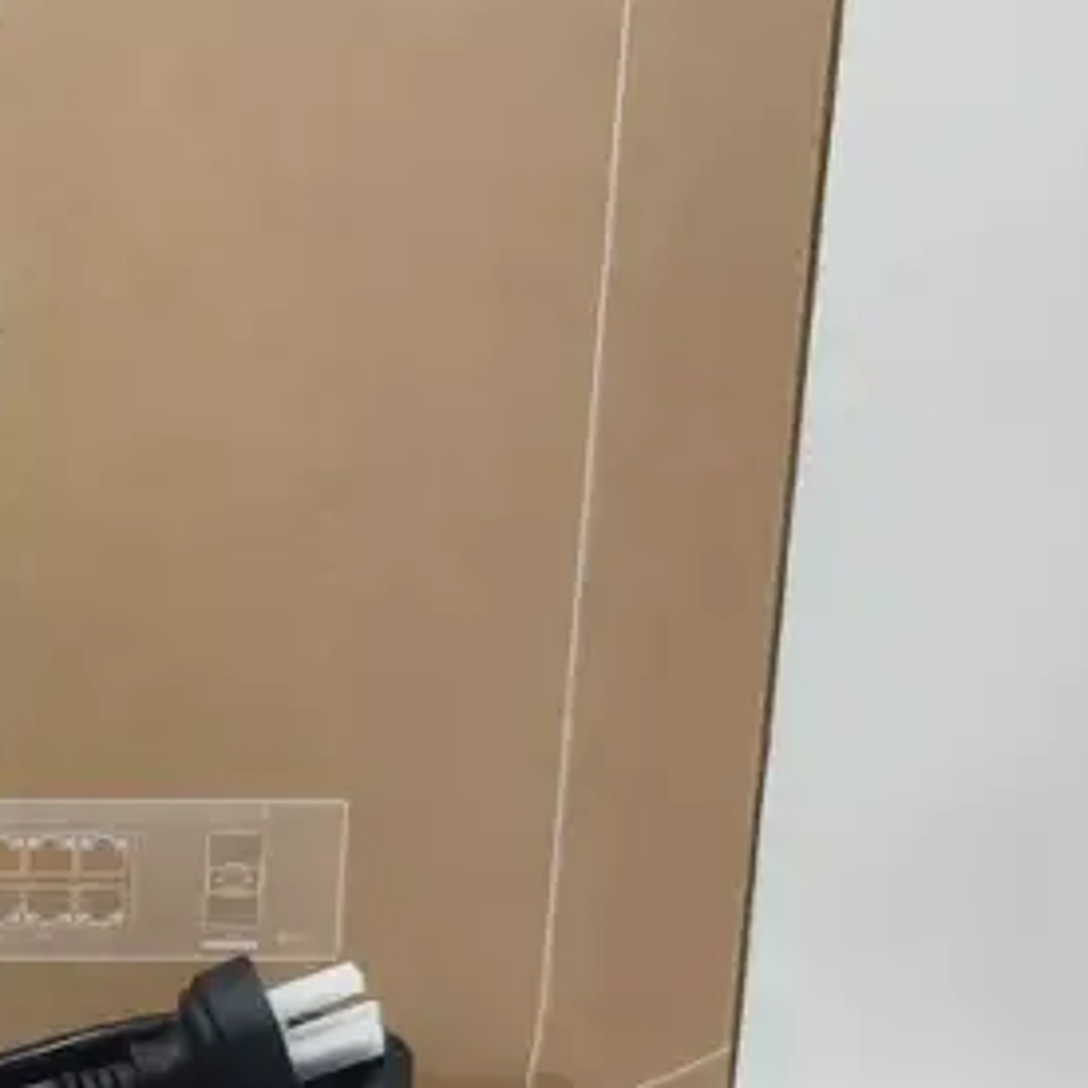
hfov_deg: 20.0
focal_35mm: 79
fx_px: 2809
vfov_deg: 20.9
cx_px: -344
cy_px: 1183
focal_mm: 5.89
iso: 101
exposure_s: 1/50
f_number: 1.89
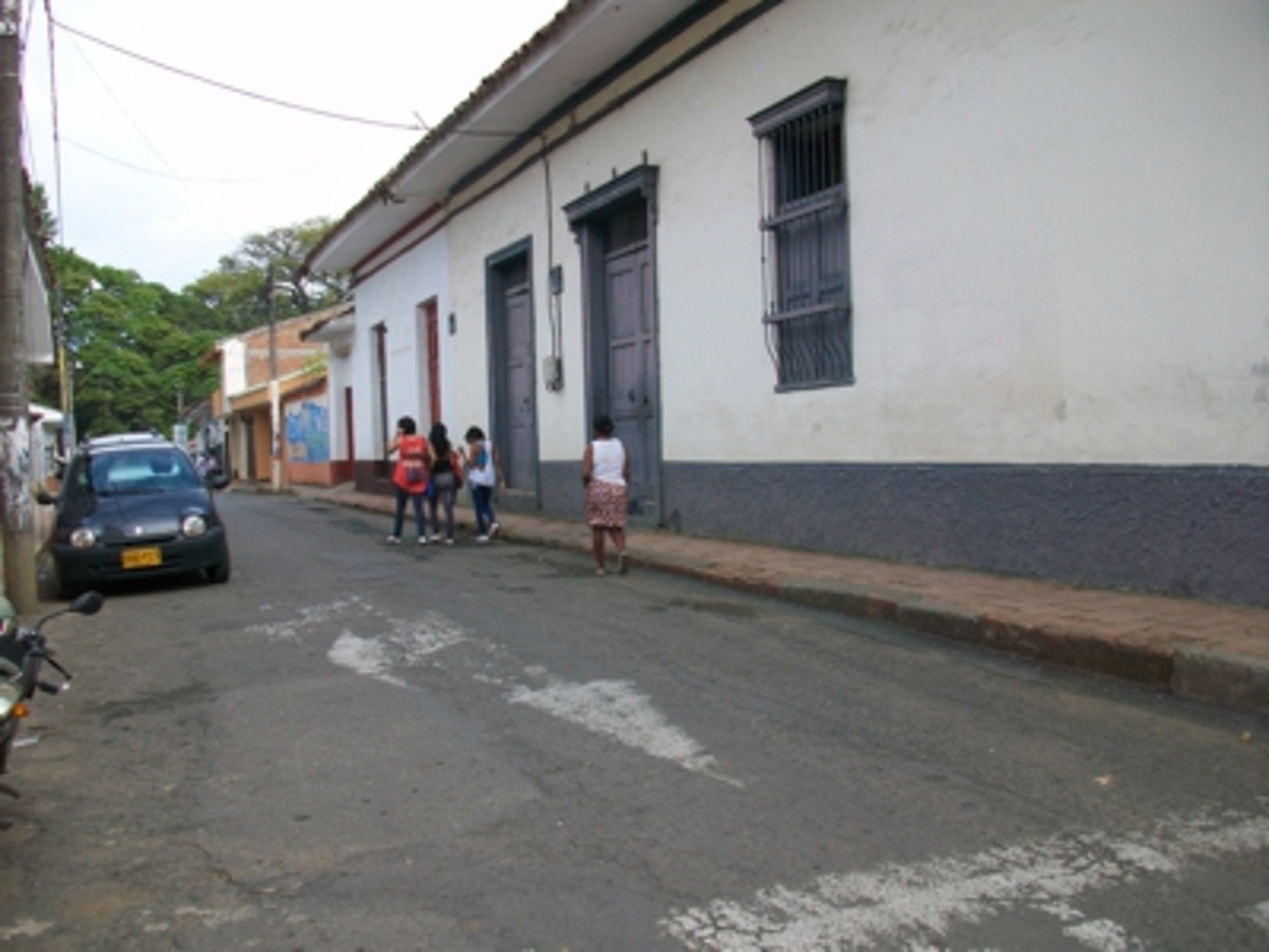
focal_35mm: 32
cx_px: 634
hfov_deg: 56.8
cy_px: 476
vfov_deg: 44.2
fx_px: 1173
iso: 64
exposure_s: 1/400
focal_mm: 5.7
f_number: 2.8
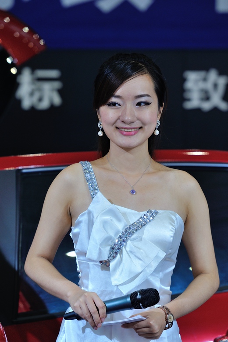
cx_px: 114
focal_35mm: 255
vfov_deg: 8.1
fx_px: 2427
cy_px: 171
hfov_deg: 5.4
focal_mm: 170
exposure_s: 1/125
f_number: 2.8
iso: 200
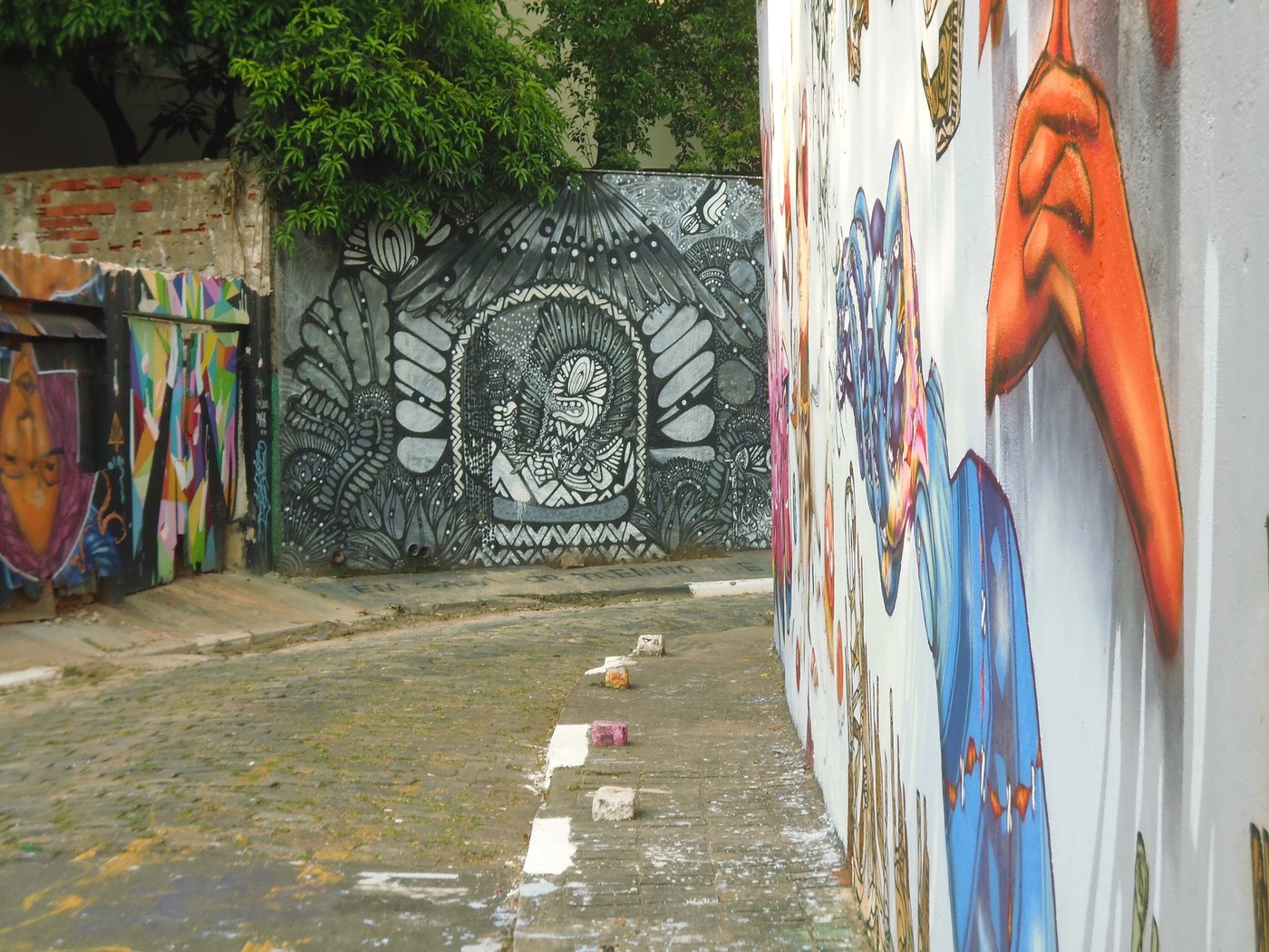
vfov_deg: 21.3
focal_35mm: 69
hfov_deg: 28.2
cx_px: 634
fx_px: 2529
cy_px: 476
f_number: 4.9
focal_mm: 12.3
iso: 100
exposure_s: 1/60
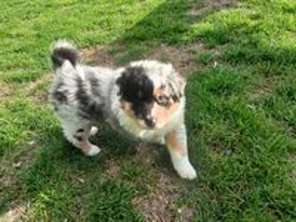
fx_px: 222
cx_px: 148
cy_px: 111
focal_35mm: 26
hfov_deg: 67.3
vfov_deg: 53.1
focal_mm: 3.98
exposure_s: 1/174
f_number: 1.8
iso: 20
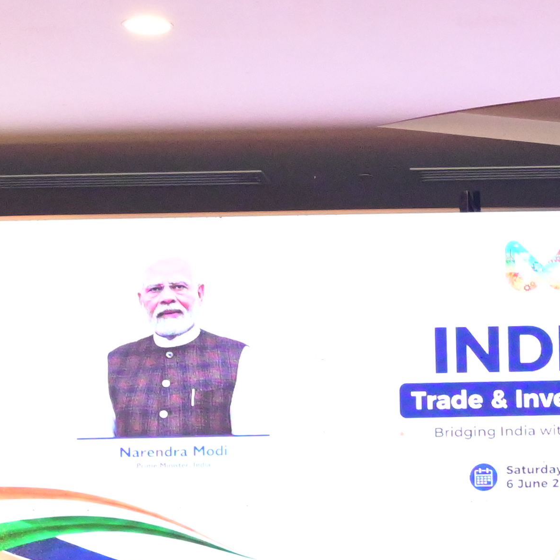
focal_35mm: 151
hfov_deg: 11.1
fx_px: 2764
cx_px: 852
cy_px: 766
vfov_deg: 11.2
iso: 3200
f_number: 6.3
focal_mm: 25
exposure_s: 1/160
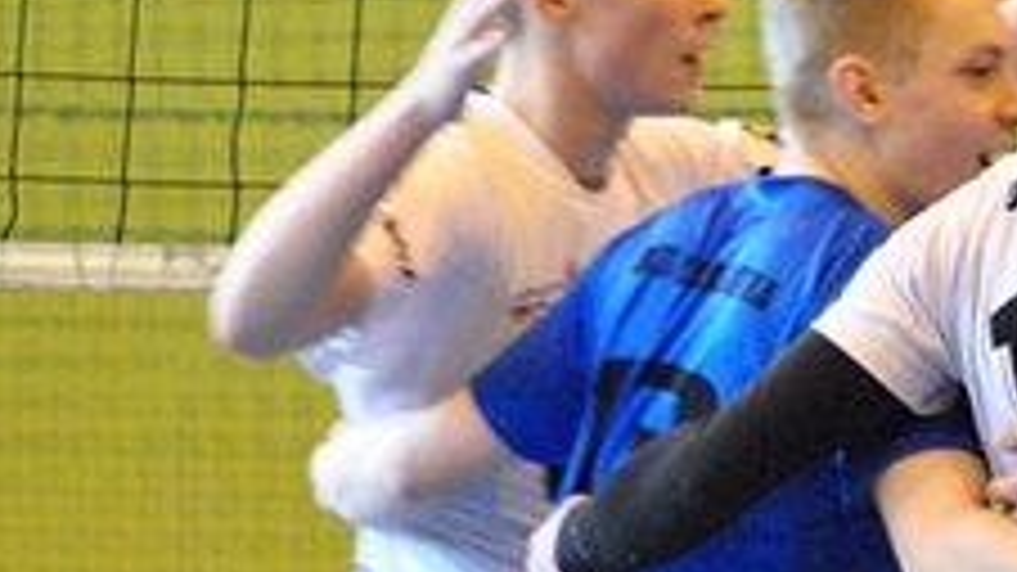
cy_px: 628
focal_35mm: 610
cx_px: 1017
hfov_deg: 3.5
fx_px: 16433
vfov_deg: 2.0
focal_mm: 135
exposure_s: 1/100
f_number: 5.6
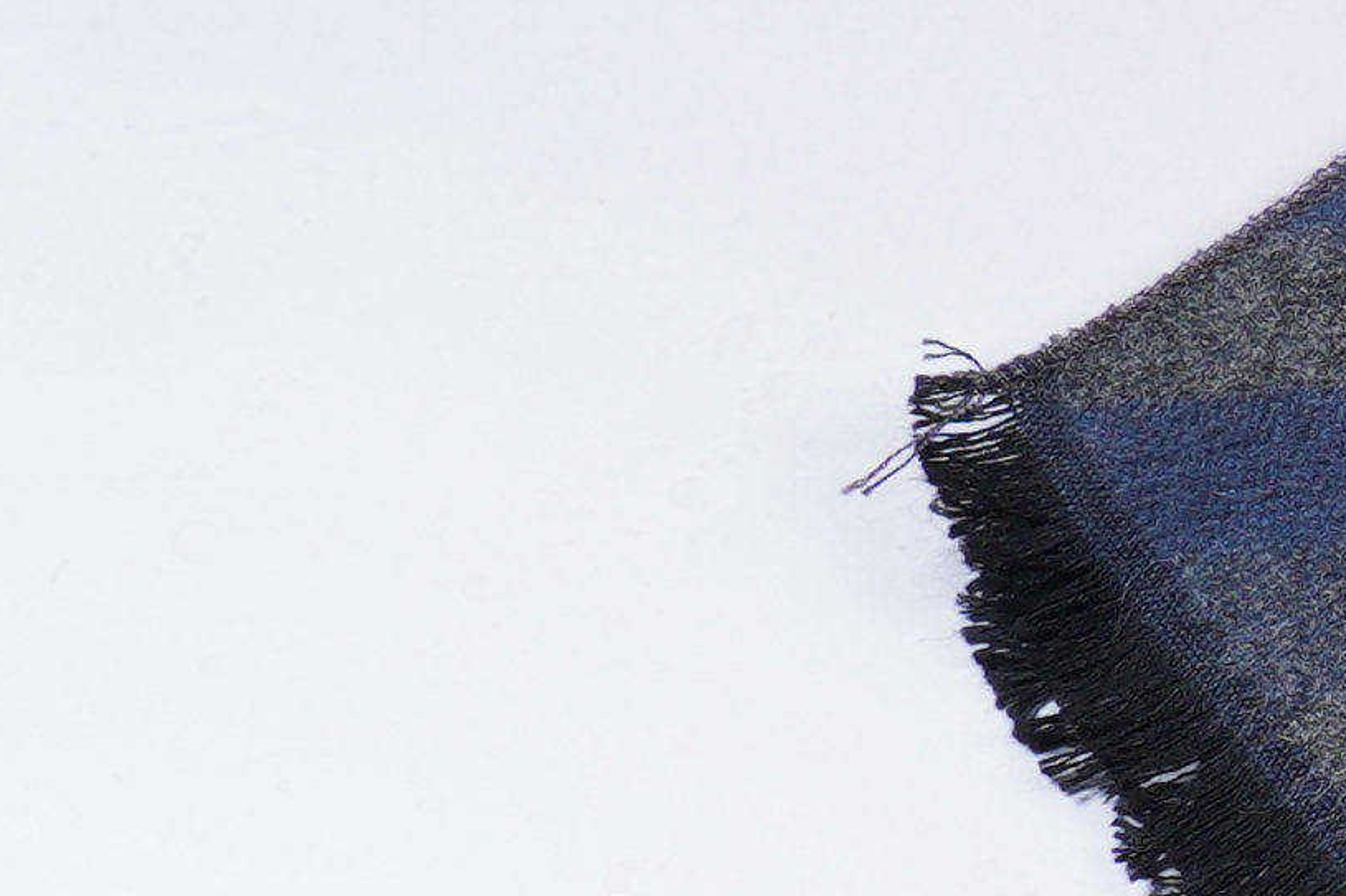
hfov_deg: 7.1
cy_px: 183
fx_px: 9083
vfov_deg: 5.6
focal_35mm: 243
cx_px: 4654
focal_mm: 33
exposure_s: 1/125
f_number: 8
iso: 100
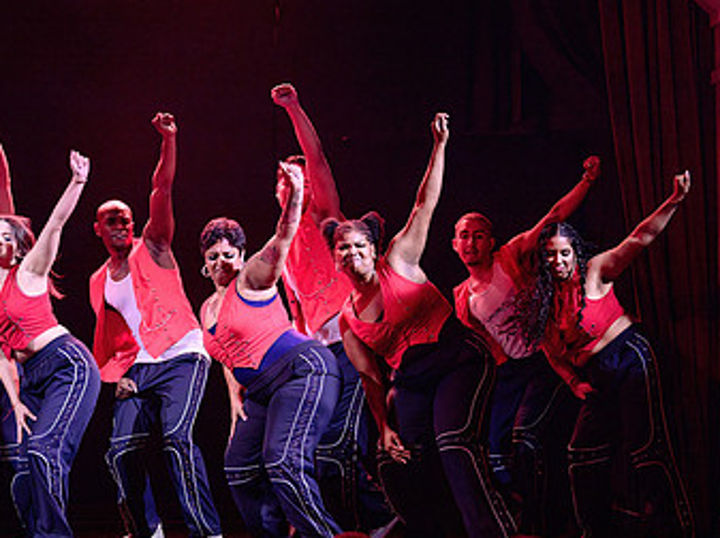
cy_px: 306
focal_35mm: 174
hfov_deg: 11.4
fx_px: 3615
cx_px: 222
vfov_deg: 8.5
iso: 1600
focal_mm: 105
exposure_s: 1/200
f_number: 2.8
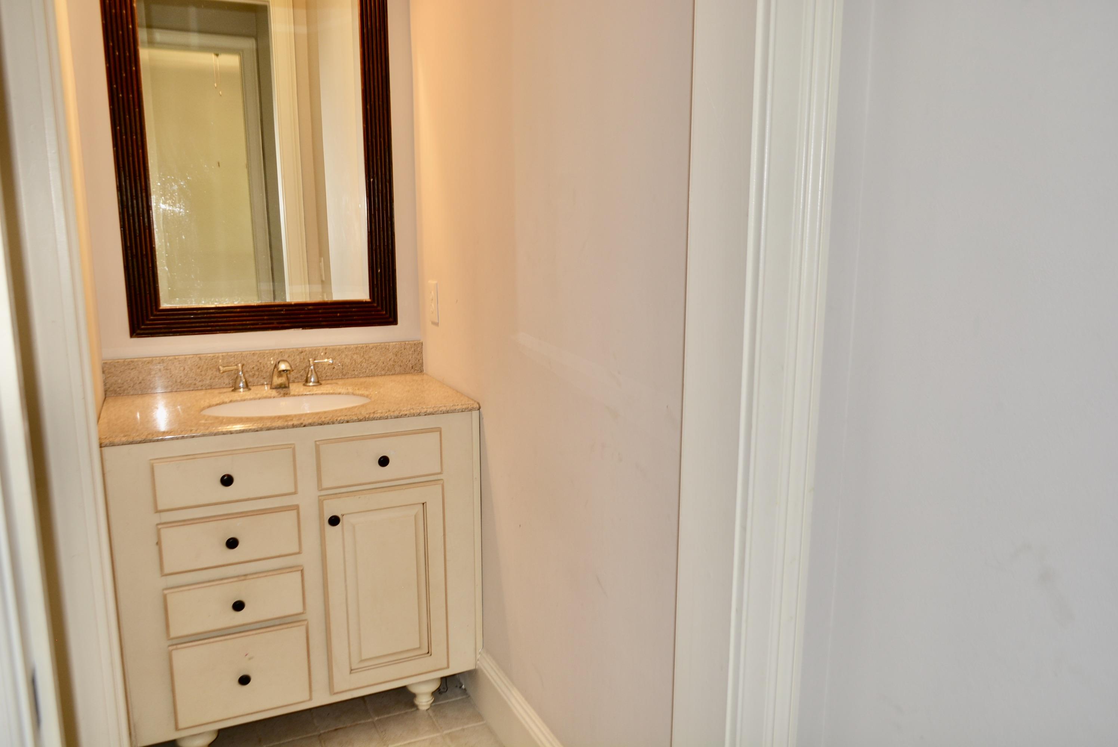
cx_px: 559
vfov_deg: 48.0
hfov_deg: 67.3
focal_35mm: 27
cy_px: 374
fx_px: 839
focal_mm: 18
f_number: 3.5
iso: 100
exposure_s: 1/10
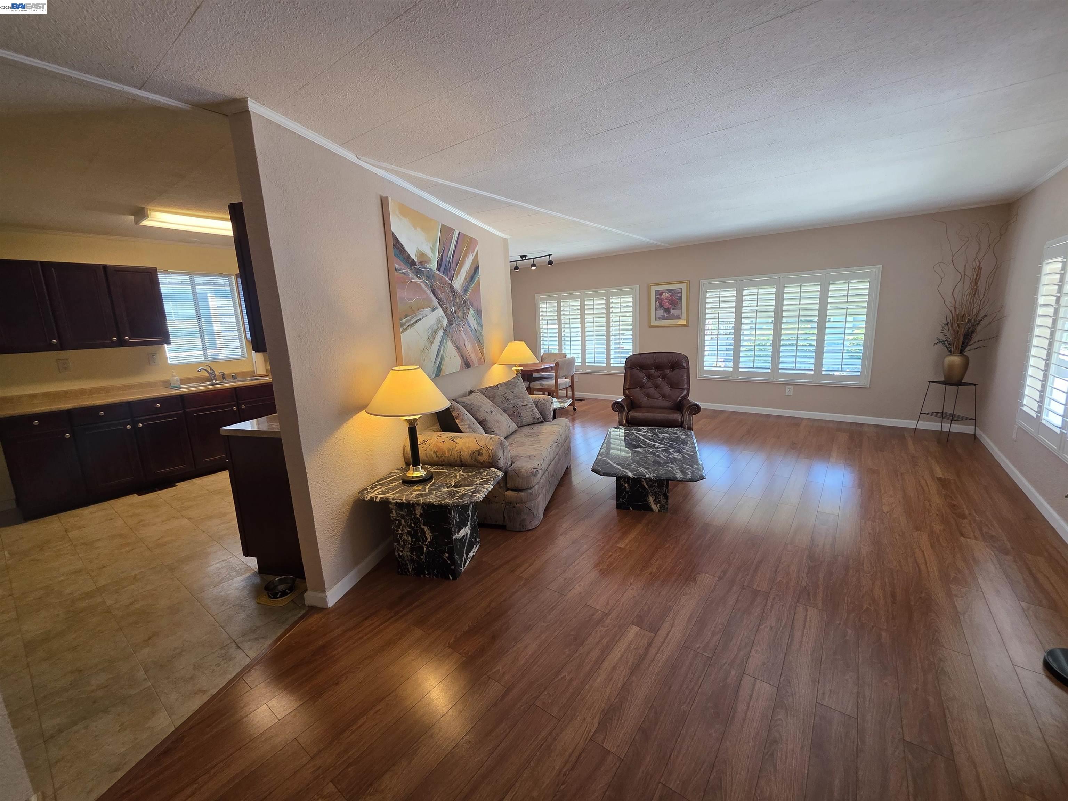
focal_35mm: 13
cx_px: 534
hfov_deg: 106.2
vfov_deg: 89.9
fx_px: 401
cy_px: 400
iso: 125
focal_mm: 2.2
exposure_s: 1/120
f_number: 1.9
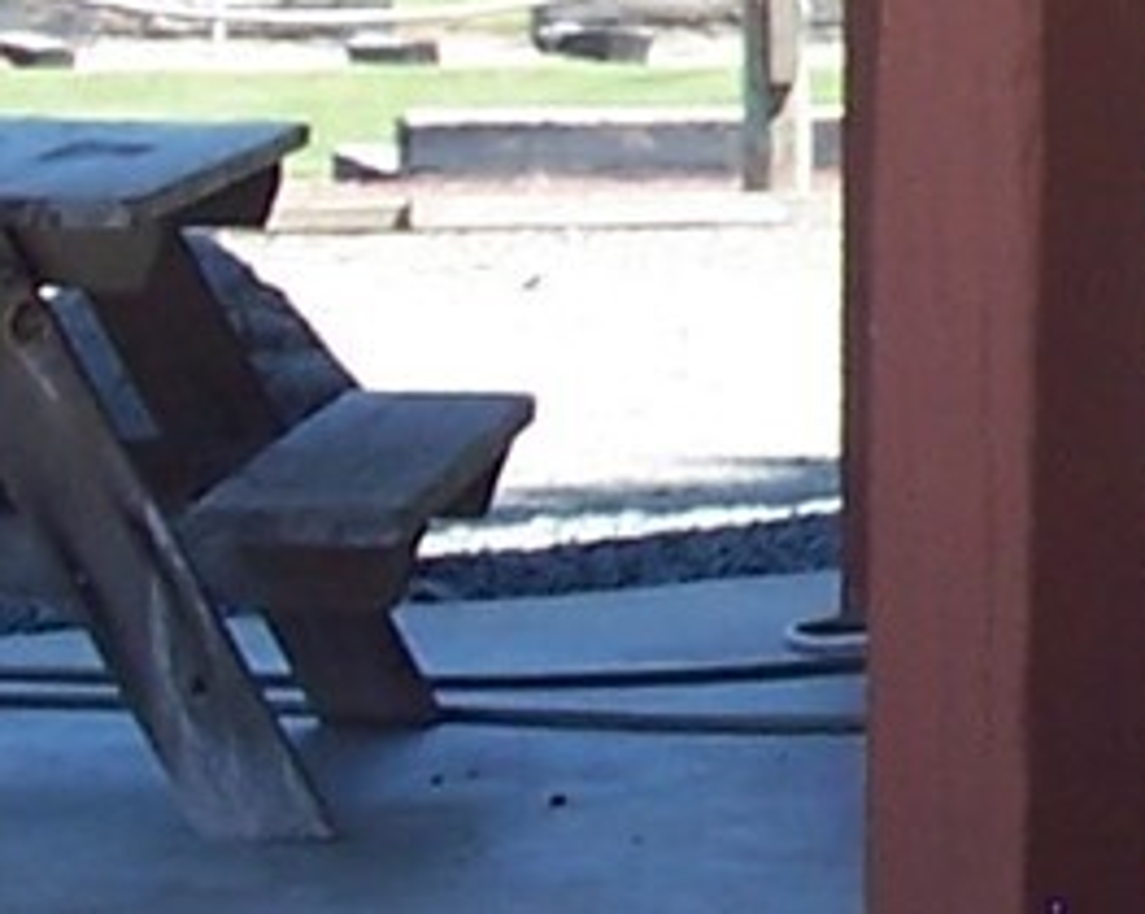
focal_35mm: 333
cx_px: 2394
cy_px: -357
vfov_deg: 4.6
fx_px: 11276
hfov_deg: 5.7
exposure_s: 1/180
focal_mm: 9.3
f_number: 3.2
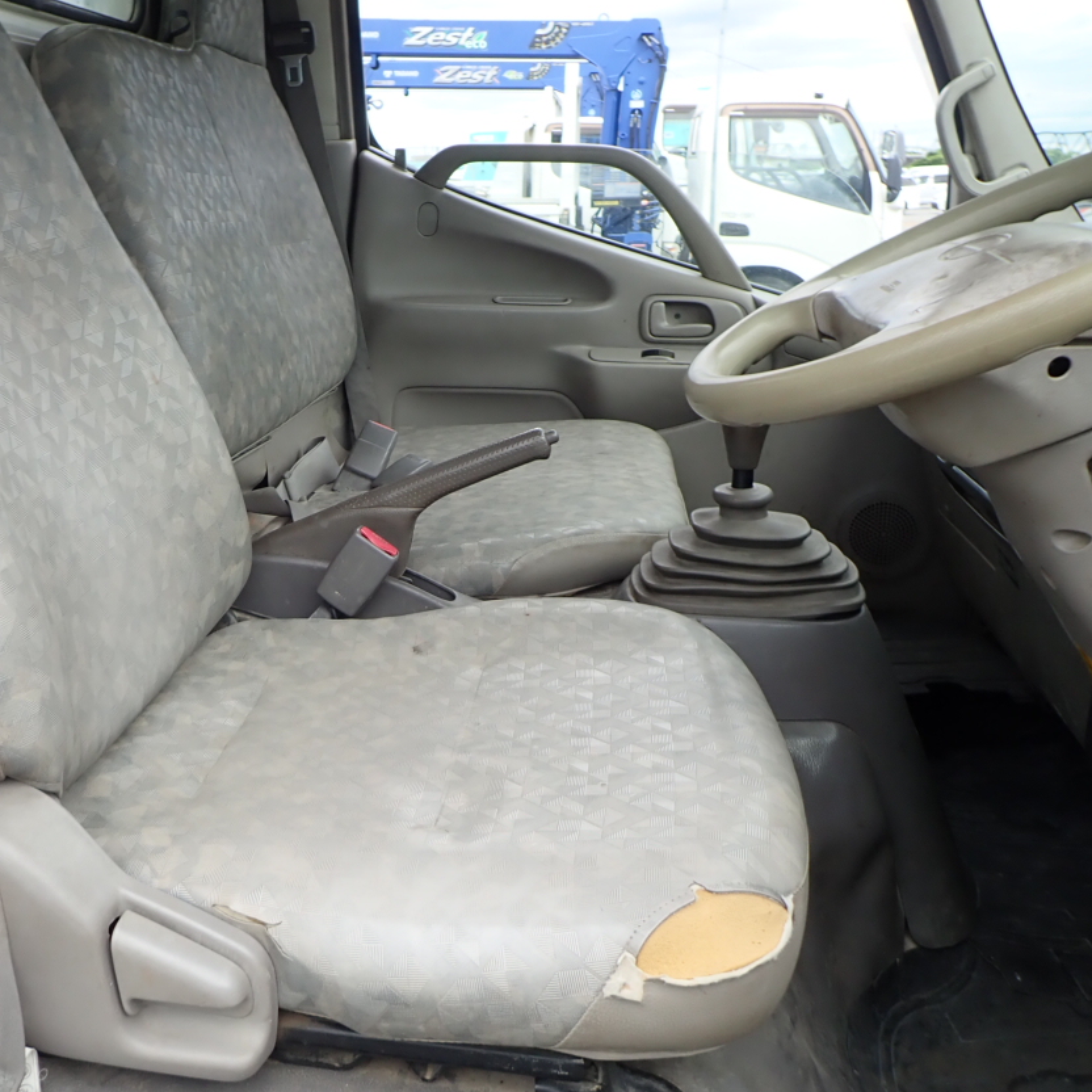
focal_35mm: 34
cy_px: 488
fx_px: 1213
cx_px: 357
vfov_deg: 48.4
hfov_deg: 47.6
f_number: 2.8
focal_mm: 4.5
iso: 100
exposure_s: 1/320
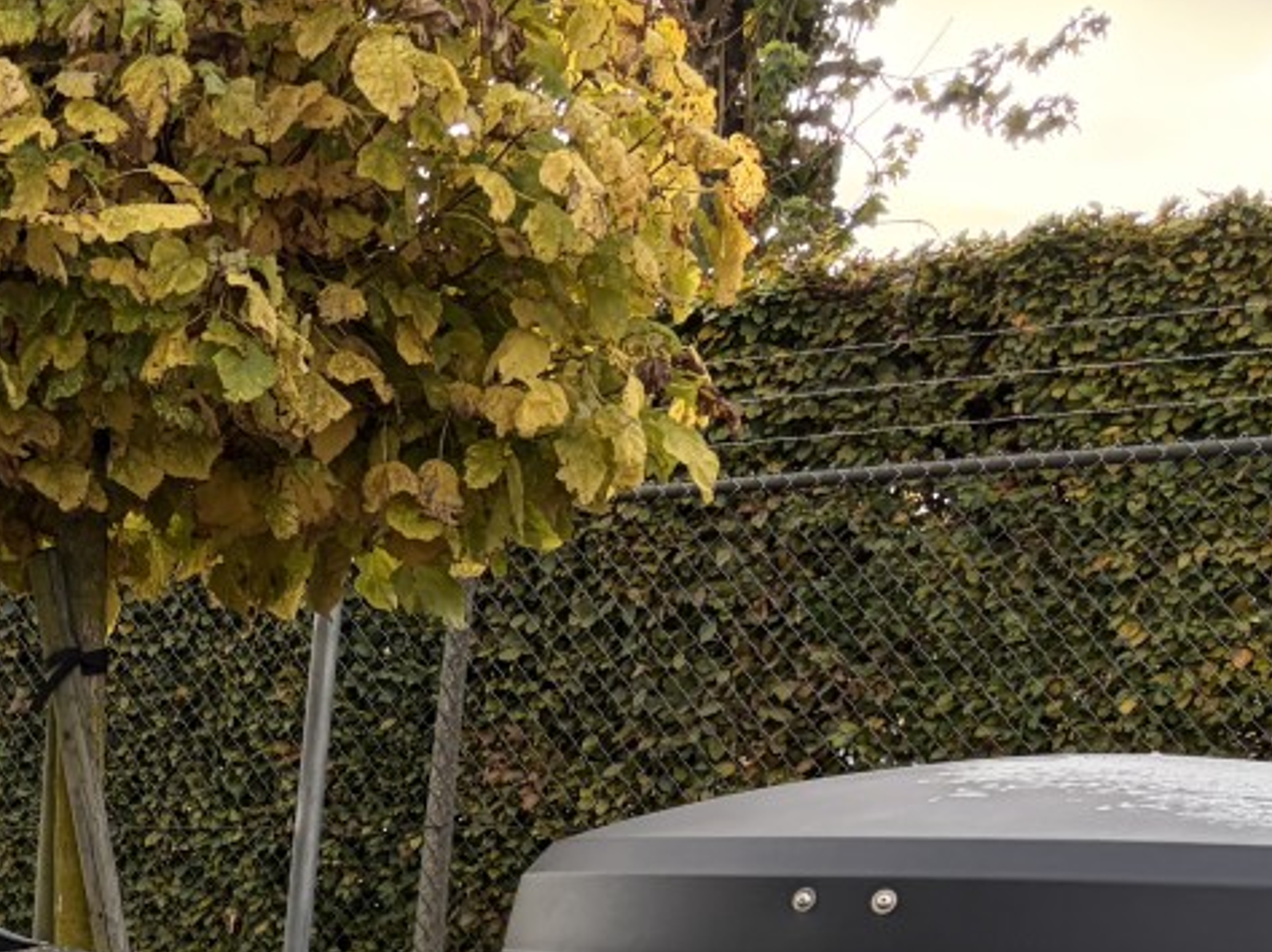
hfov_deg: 21.4
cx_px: -553
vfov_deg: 16.9
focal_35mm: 79
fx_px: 2901
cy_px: 1437
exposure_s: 1/430
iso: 50
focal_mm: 5.96
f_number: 1.6
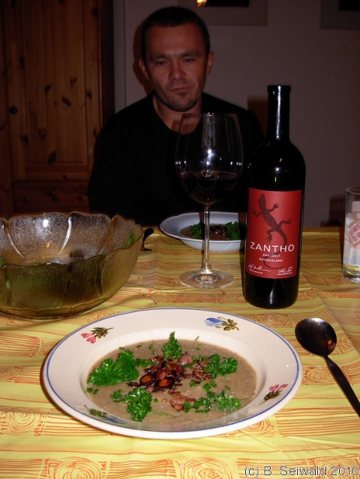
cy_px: 240
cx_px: 180
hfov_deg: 37.7
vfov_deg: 49.0
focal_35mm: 38
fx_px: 527
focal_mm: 6.3
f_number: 2.9
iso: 79
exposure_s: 1/22.6
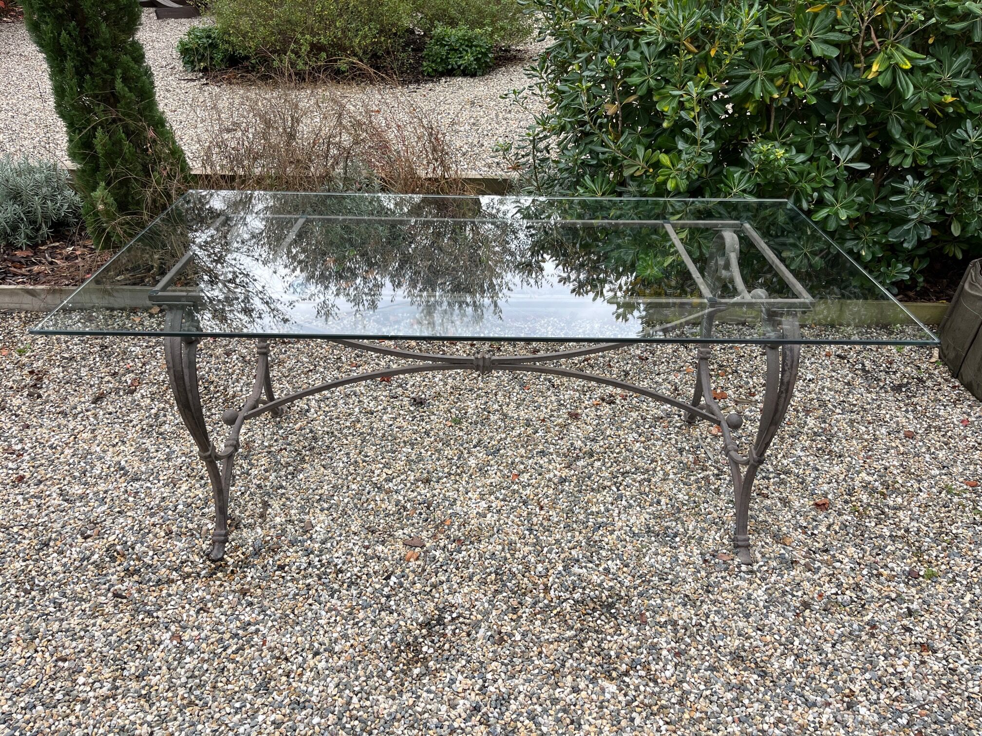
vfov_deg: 53.1
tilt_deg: -30.4
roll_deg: -0.9
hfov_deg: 67.3
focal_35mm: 26
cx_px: 491
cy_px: 368
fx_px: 738
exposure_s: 1/473
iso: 50
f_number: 1.6
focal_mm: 5.1
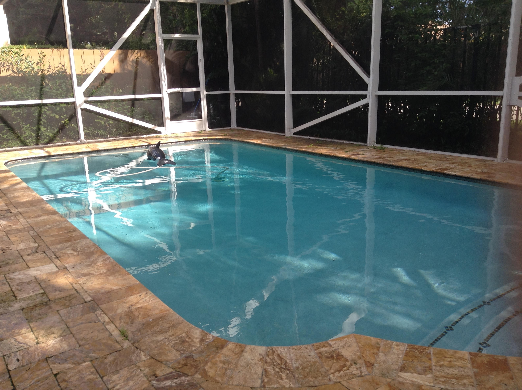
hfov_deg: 55.4
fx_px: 497
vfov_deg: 42.8
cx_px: 261
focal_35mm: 33
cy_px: 195
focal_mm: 3.3
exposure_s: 1/237
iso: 32
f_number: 2.4
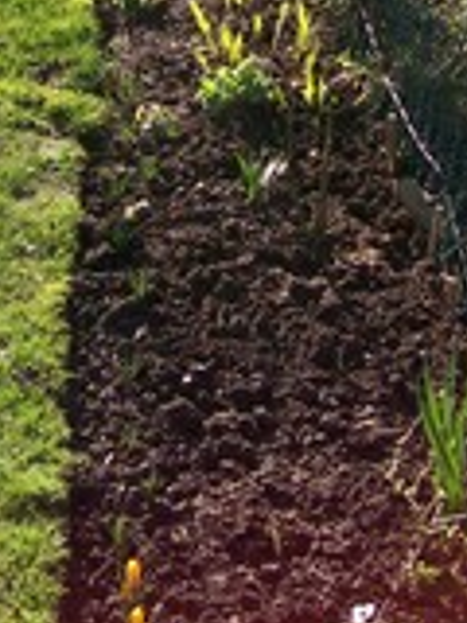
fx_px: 1781
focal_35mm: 99
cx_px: 78
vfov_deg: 18.3
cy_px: -222
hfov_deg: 14.8
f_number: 2.7
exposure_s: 1/585
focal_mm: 6
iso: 80
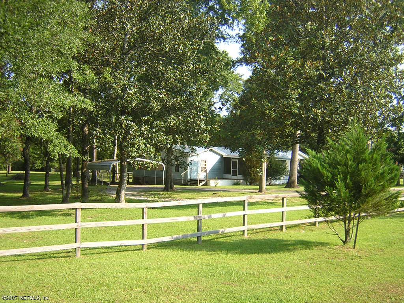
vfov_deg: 39.7
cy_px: 152
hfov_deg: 51.4
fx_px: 420
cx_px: 202
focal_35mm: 36
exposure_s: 1/310
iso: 100
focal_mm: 4.7
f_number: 2.6
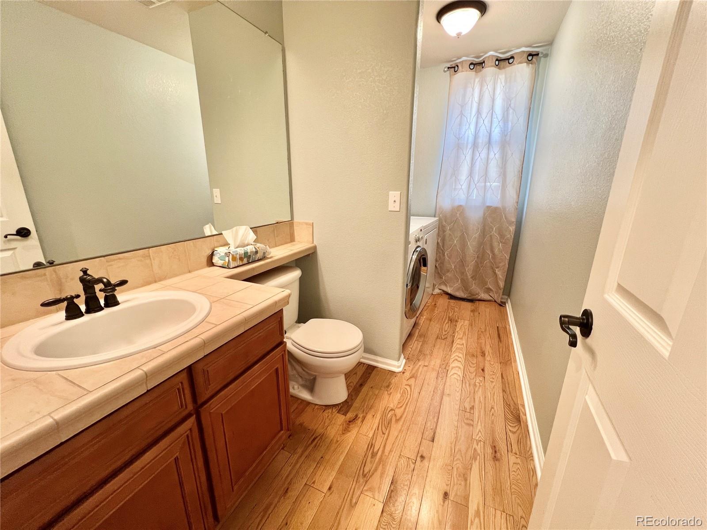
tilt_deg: -15.8
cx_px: 354
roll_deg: -0.2
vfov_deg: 89.9
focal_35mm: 13
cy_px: 265
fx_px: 266
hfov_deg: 106.2
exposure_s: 1/60
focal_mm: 1.57
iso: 200
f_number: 1.8
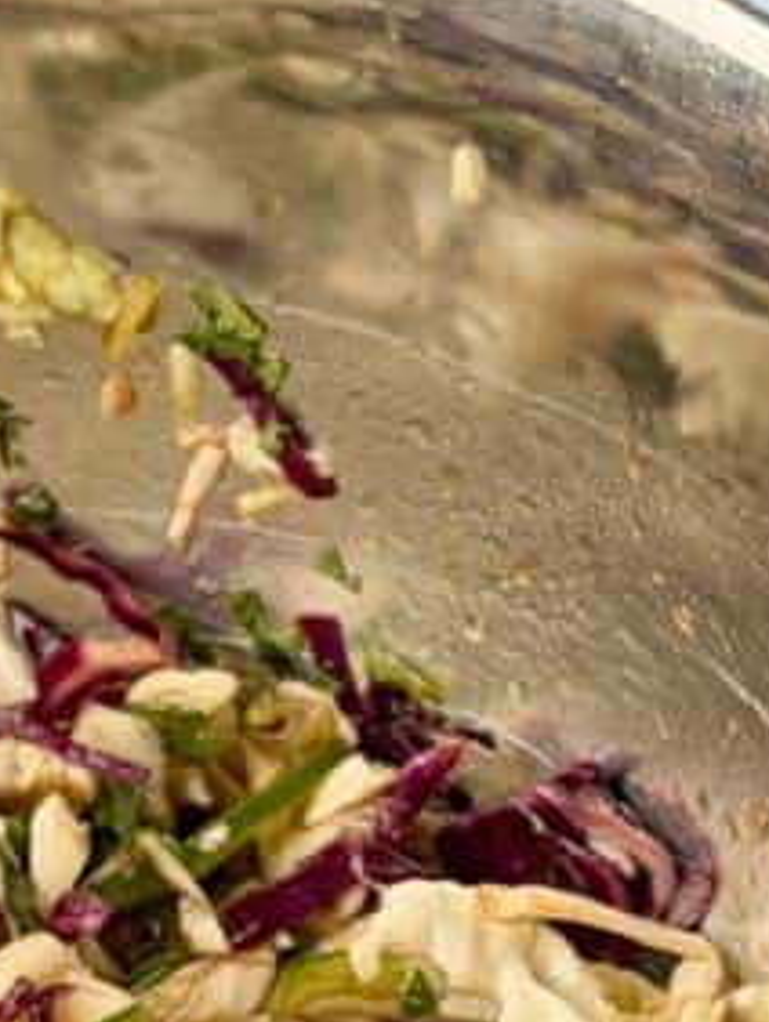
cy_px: 1058
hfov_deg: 8.4
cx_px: -334
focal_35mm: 174
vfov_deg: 11.2
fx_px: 5146
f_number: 1.78
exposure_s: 1/227
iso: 64
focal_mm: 6.76
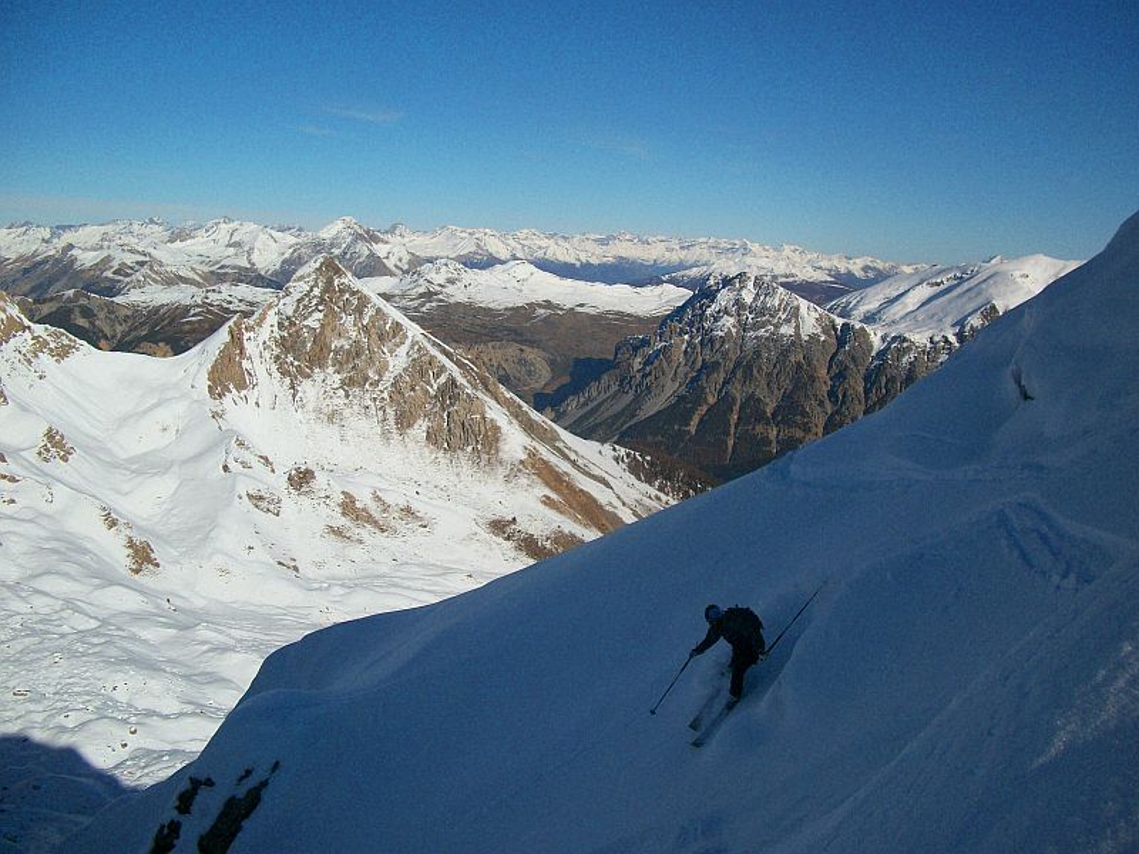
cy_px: 427
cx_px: 570
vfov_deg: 44.2
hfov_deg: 56.8
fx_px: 1053
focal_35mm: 32
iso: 80
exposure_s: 1/500
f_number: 8.8
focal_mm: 5.7
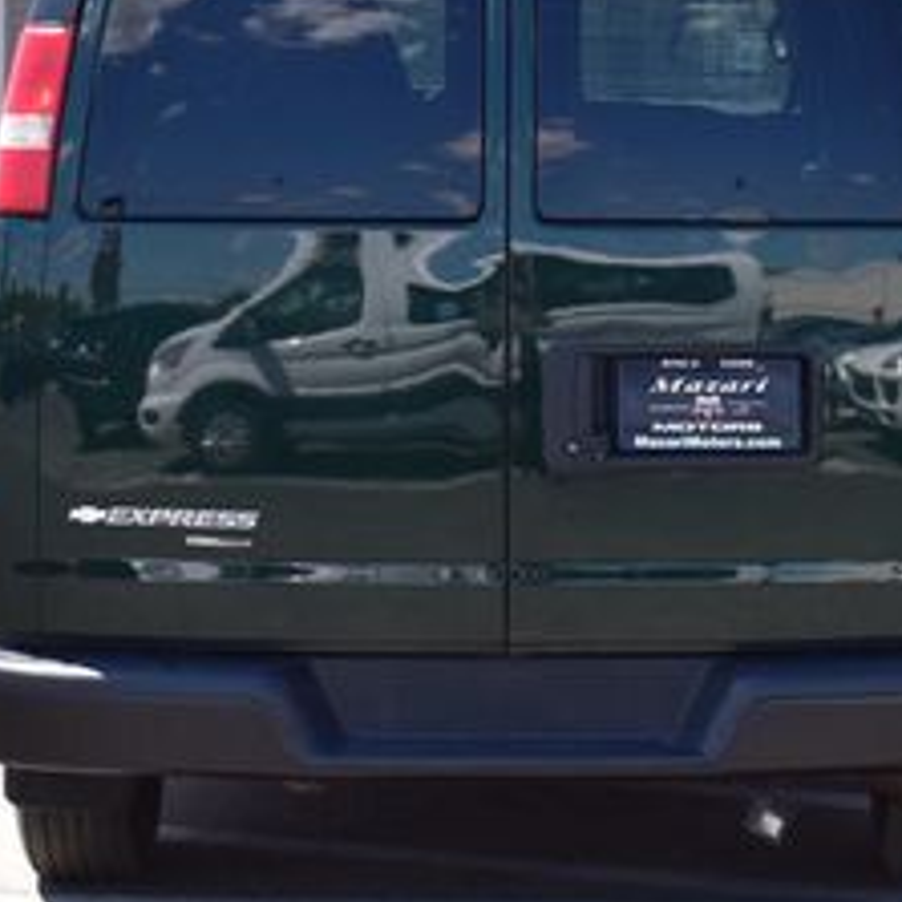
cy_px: 222
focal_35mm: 117
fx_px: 3449
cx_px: 671
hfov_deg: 14.8
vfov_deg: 14.8
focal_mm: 32
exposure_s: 1/250
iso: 400
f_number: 10
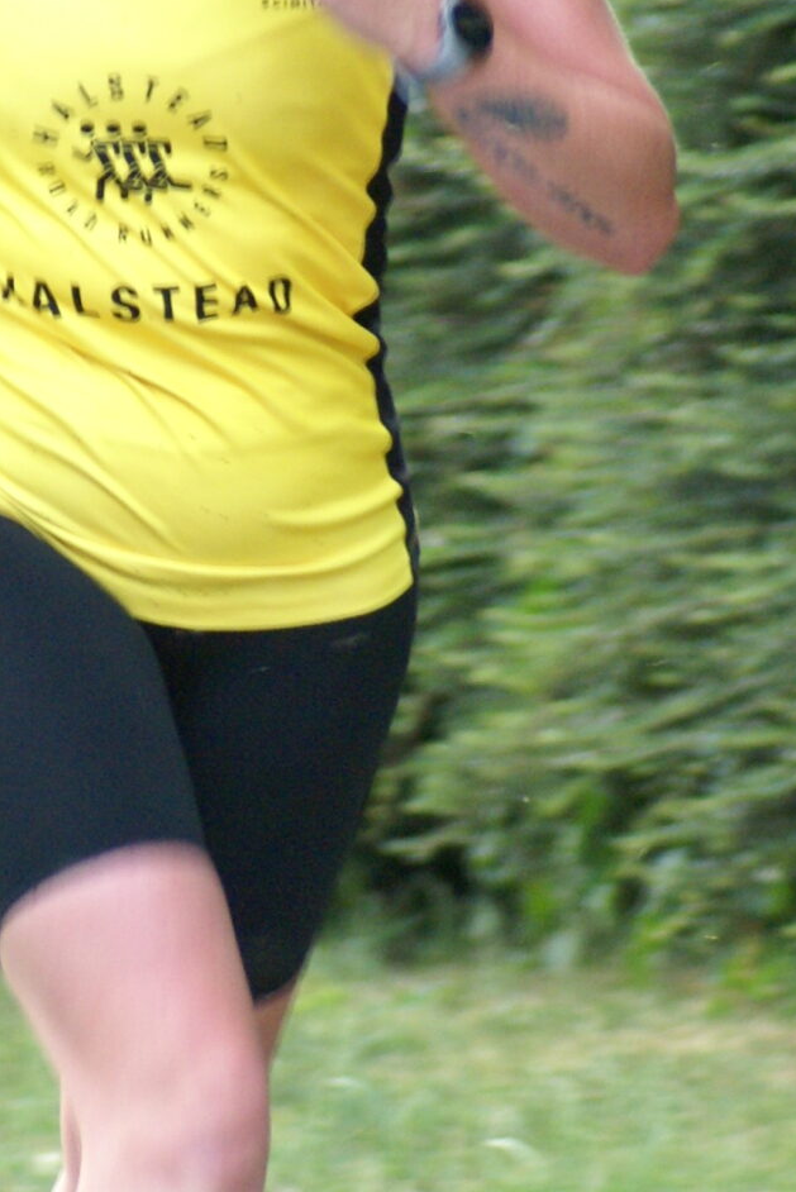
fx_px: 31074
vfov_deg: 2.2
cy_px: 423
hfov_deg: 1.5
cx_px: 211
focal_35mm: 938
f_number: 5.6
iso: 800
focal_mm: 230
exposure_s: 1/60
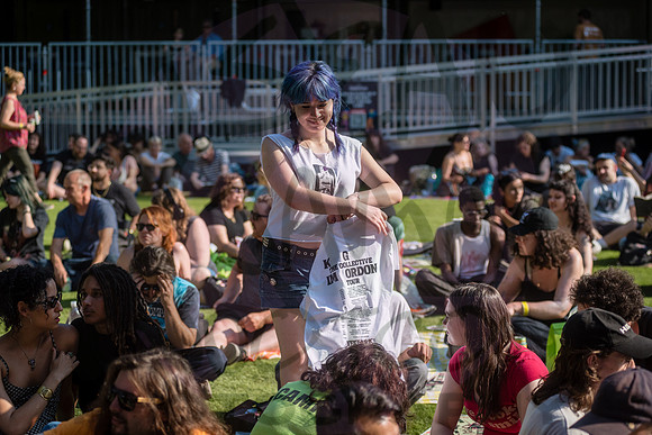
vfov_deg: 15.9
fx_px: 1558
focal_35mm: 86
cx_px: 326
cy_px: 218
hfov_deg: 23.6
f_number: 3.5
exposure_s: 1/4000
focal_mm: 86
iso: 400
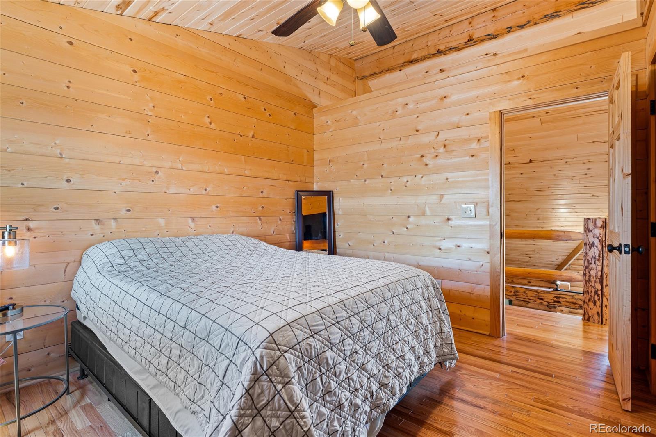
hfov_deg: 96.7
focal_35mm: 16
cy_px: 218
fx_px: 291
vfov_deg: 73.7
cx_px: 328
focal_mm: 16
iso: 100
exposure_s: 1.6
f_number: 8
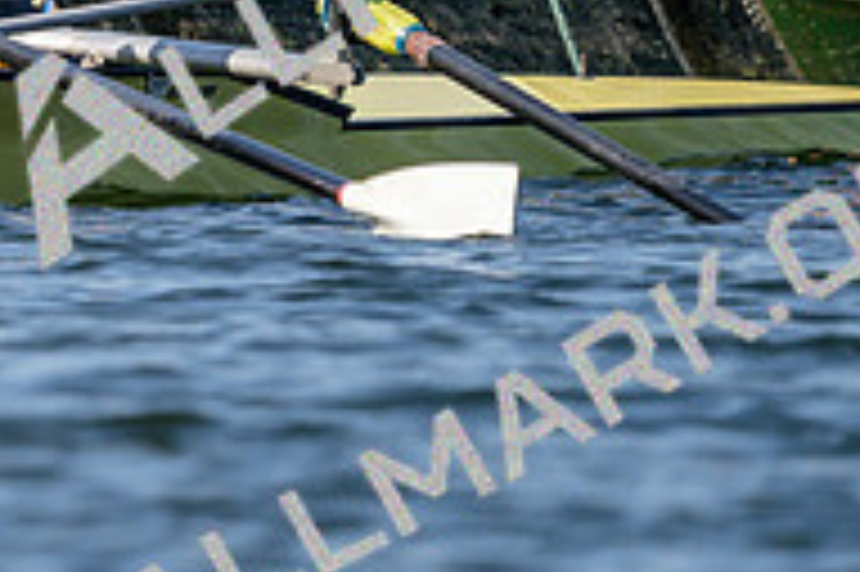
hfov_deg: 1.5
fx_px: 33630
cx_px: -369
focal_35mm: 1409
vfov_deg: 1.0
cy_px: -160
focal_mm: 463
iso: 250
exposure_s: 1/1600
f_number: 6.3
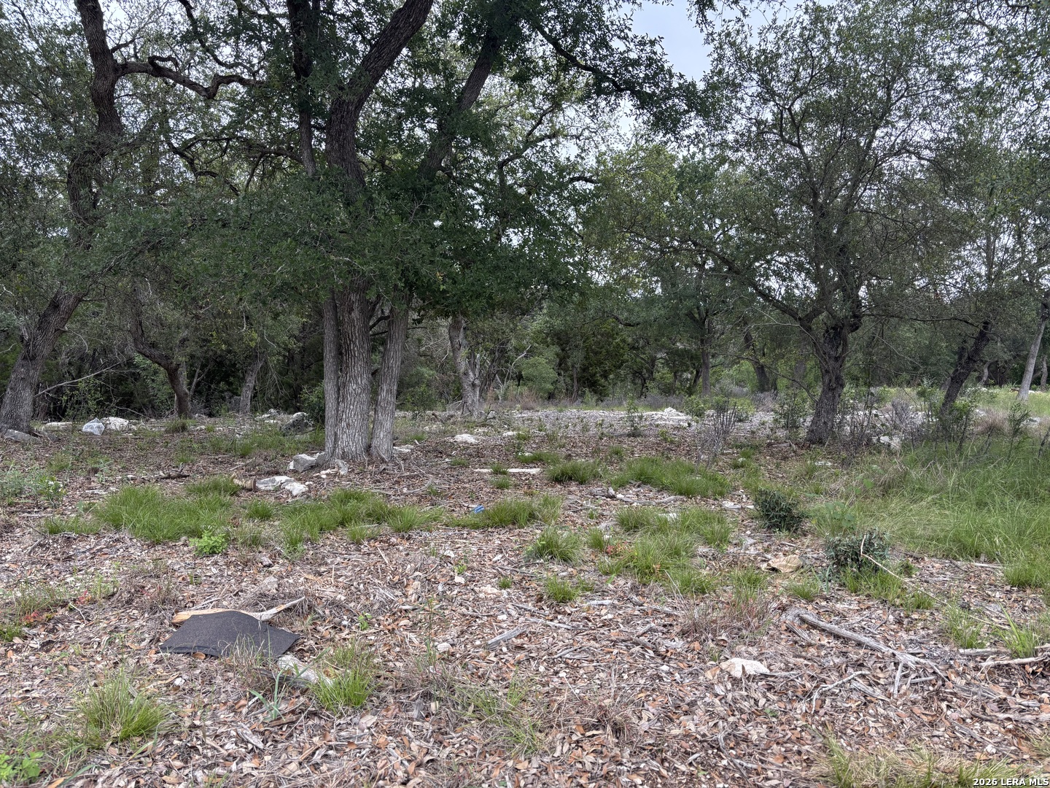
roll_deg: -3.8
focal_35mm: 26
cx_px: 525
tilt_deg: -3.3
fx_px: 789
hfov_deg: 67.3
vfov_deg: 53.1
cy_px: 394
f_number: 1.6
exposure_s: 1/493
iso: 50
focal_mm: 5.96
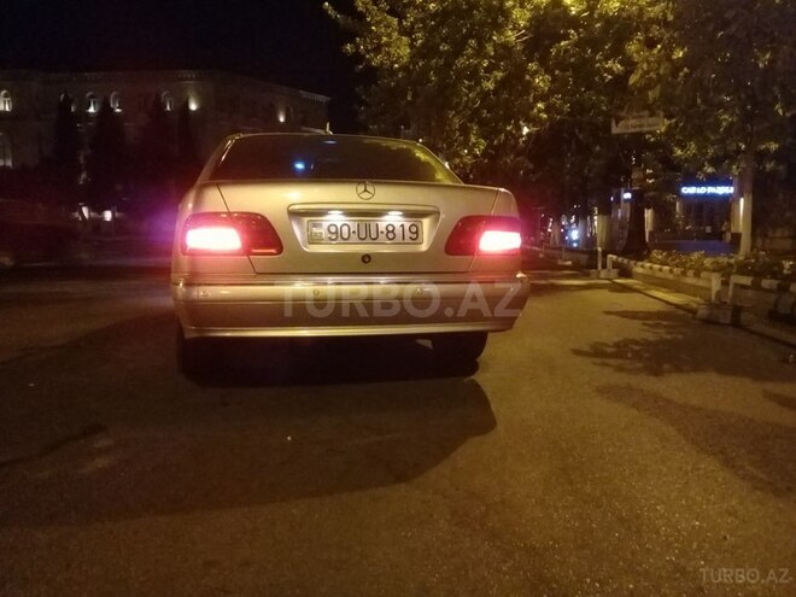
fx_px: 713
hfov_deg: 58.4
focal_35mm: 31
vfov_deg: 45.4
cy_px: 298
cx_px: 398
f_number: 2.2
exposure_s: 1/17
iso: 640
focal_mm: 3.3
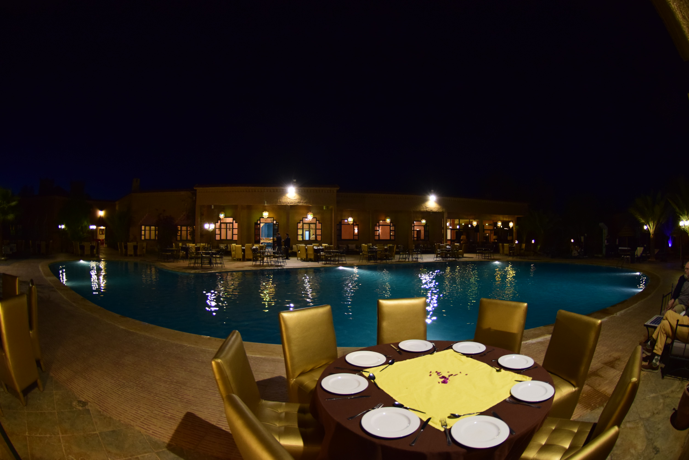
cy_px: 230
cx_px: 344
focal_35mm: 16
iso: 1600
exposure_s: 1/40
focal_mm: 10.5
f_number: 2.8
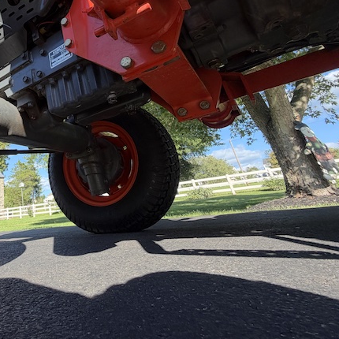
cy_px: 103
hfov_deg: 58.5
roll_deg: +2.1
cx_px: 40
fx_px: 255
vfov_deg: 64.8
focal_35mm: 23
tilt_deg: +25.4
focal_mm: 2.22
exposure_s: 1/224
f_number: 2.2
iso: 50
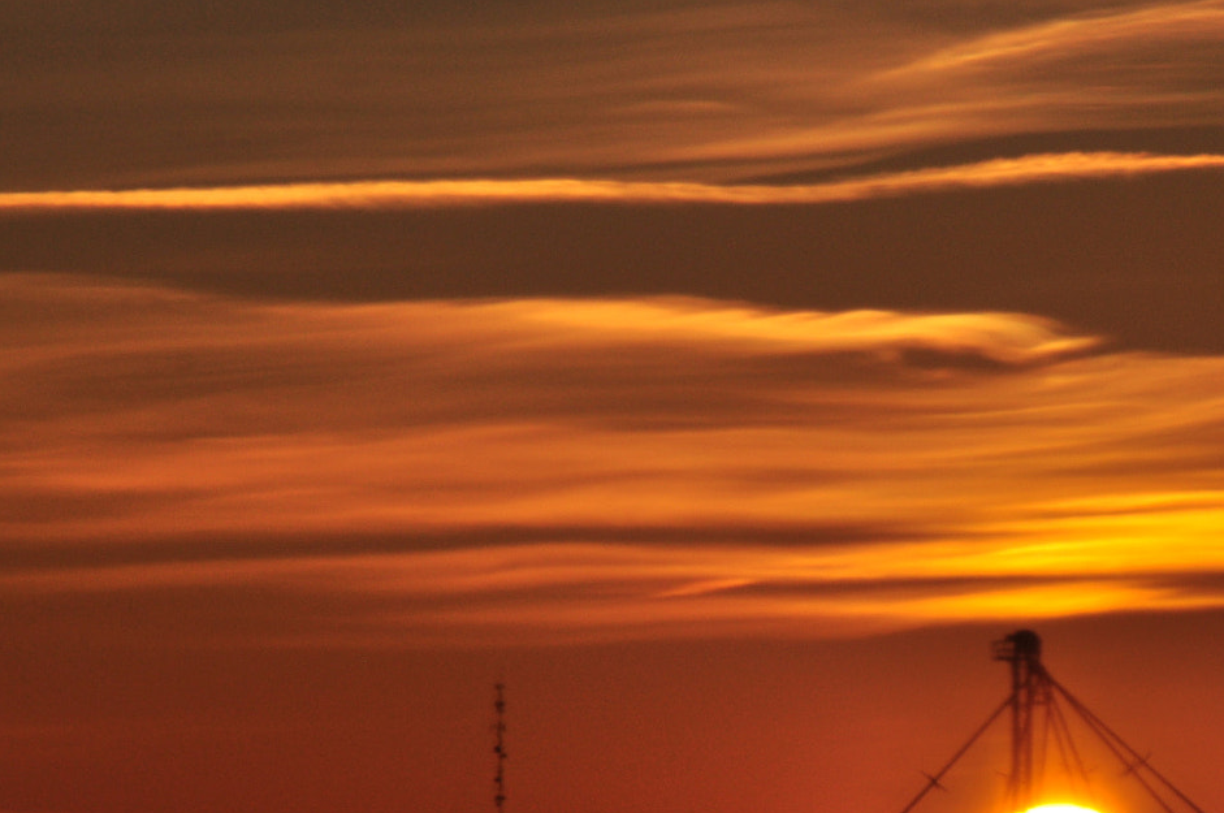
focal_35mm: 510
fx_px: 17319
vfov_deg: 2.7
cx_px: 1028
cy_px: 492
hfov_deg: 4.0
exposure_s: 1/2000
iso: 200
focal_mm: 200
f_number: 11
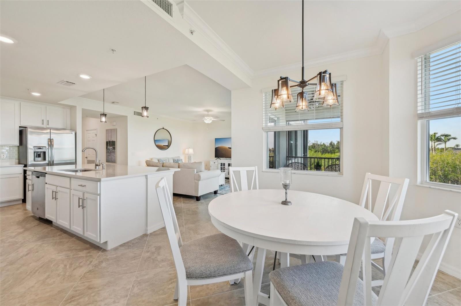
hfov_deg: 104.3
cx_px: 230
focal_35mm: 14
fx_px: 179
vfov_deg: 81.1
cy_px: 153
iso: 400
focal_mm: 14
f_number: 8
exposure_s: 1/80
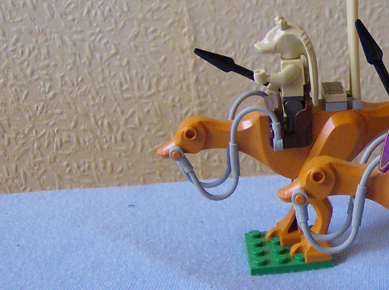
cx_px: 444
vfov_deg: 17.1
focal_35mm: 86
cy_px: 131
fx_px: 964
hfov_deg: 21.5
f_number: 2.8
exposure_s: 1/64
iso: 176
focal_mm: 6
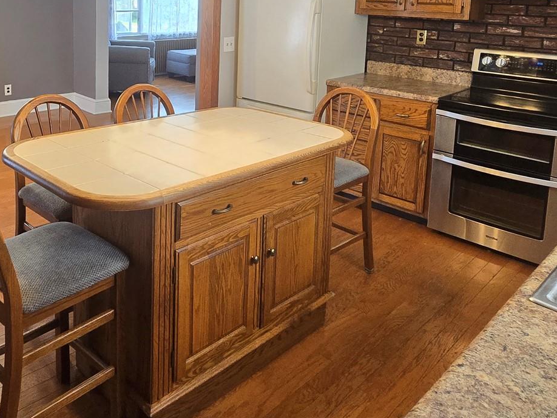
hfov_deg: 60.3
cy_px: 61
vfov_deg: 44.9
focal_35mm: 29
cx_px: 189
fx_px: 467
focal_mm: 2.2
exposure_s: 1/60
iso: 400
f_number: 2.2
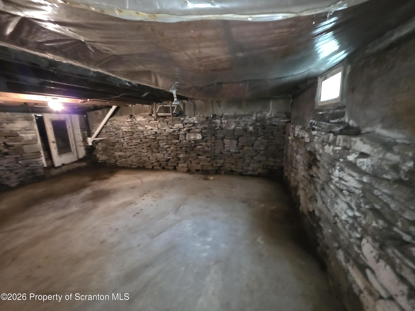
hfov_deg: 106.2
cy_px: 156
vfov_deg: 89.9
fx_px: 156
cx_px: 208
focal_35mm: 13
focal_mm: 2.2
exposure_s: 1/8
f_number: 1.9
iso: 1600
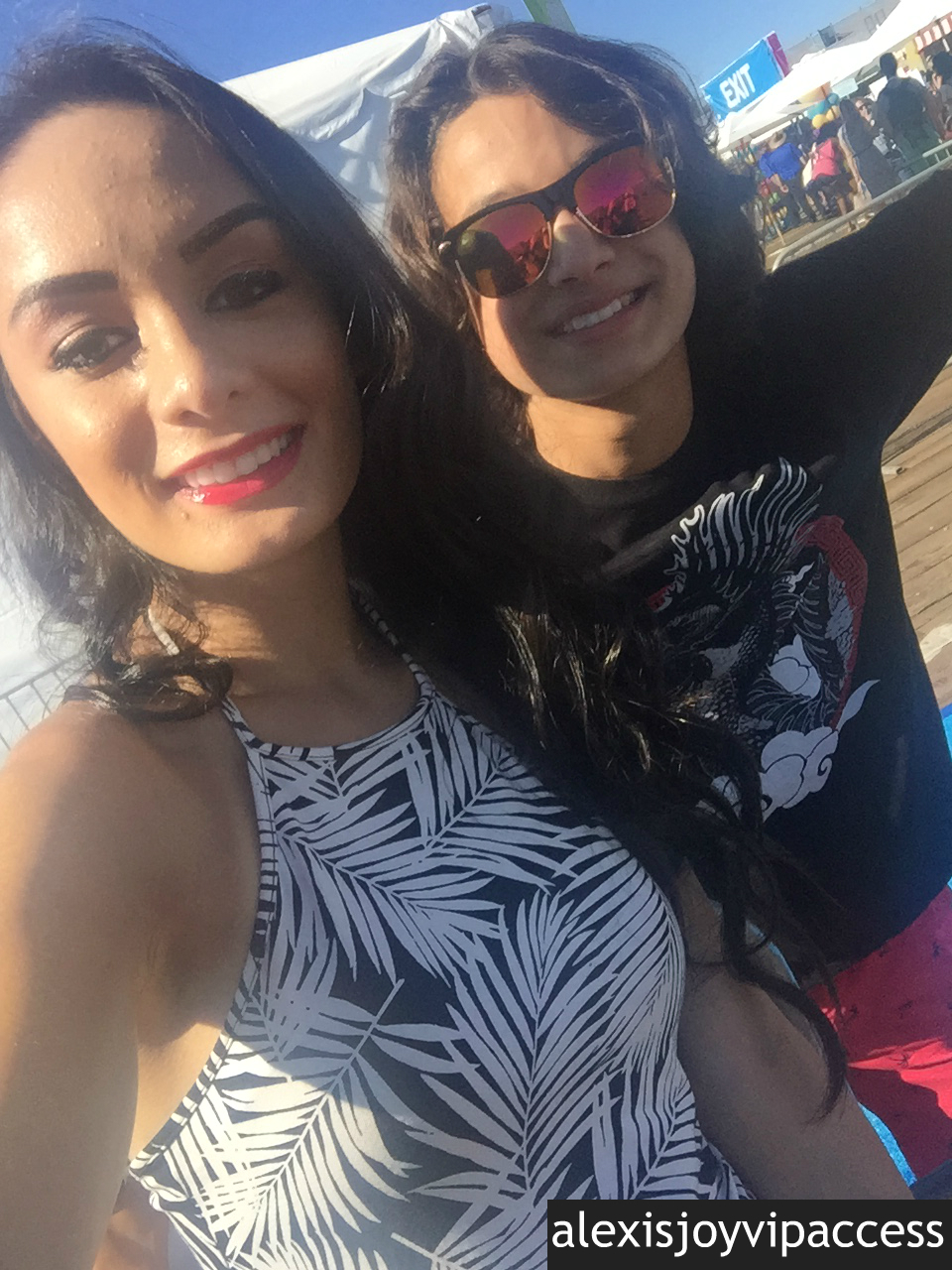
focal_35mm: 31
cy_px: 635
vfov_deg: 58.4
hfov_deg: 45.4
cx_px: 476
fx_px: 1137
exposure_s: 1/1059
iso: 32
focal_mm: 2.65
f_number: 2.2
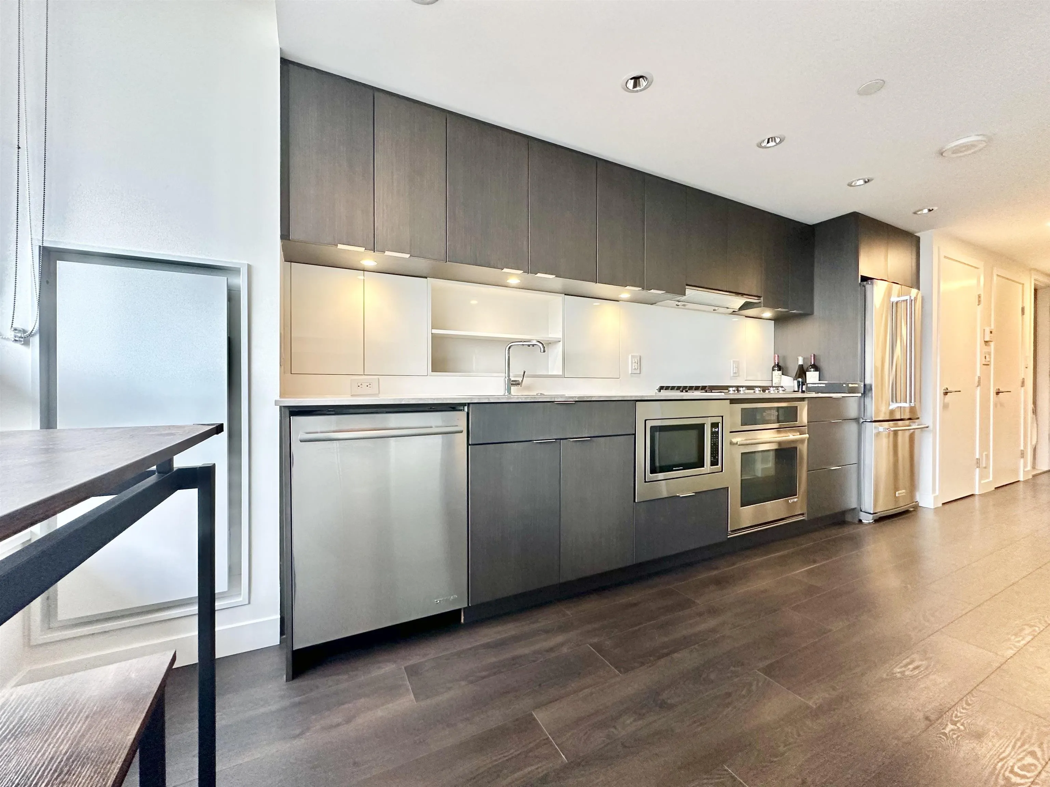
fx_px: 425
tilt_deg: -0.3
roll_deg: -0.4
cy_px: 394
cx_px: 525
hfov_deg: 102.1
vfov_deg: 85.7
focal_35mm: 14
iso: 250
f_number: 2.2
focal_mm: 2.22
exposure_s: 1/120
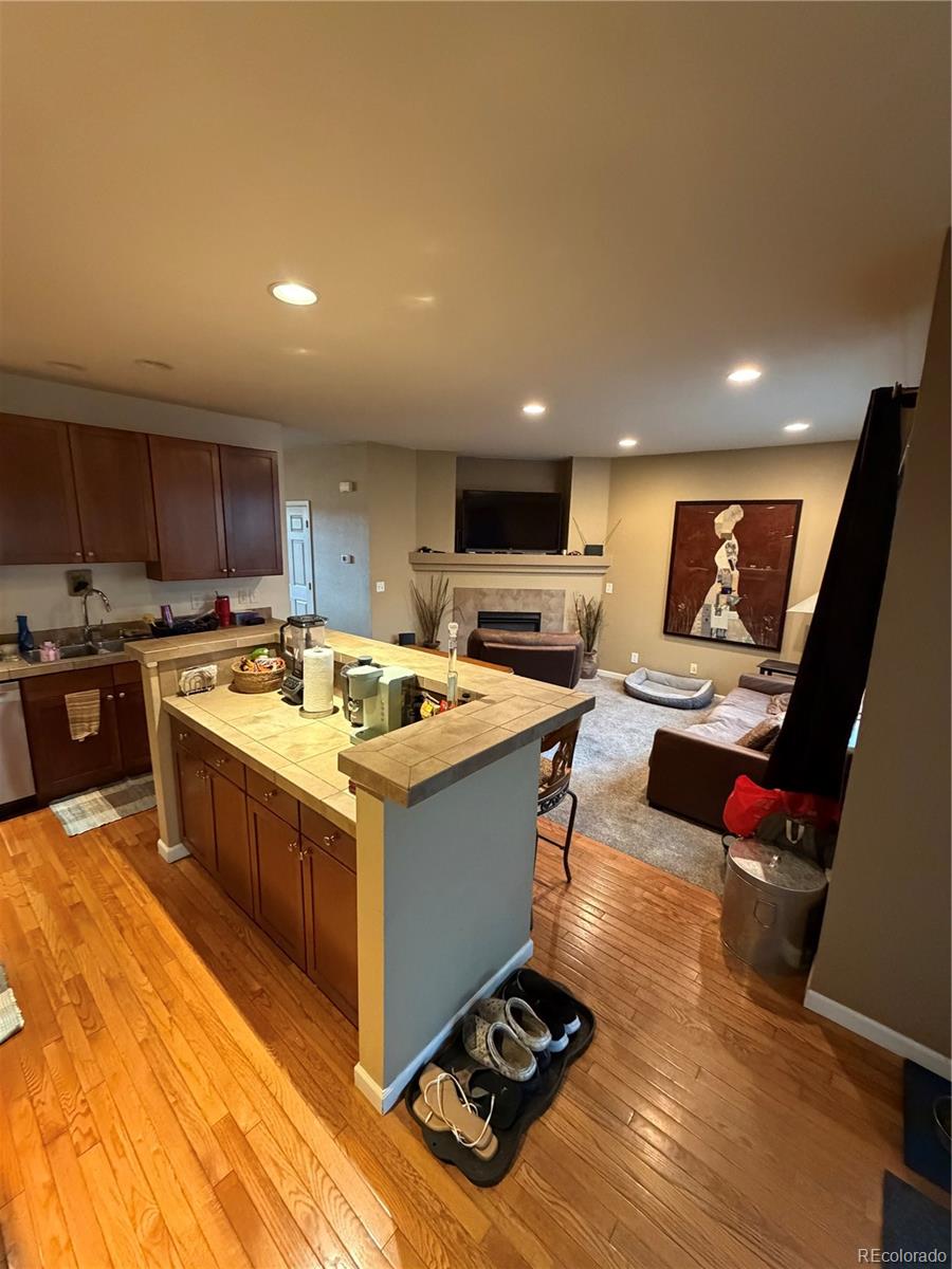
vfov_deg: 102.1
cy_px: 634
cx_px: 476
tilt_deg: -11.7
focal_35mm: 14
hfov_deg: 85.7
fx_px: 513
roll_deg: -1.6
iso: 1000
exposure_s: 1/60
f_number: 2.2
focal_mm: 2.22
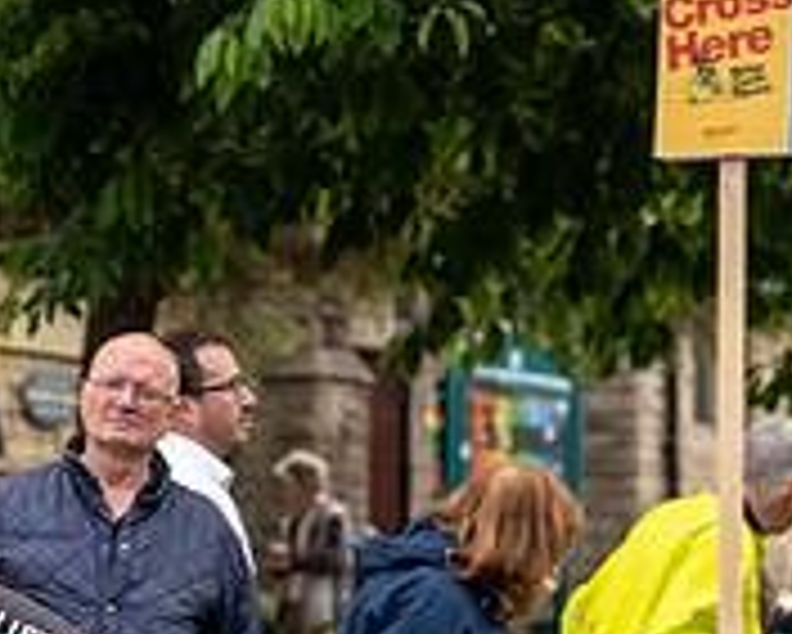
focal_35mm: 217
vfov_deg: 7.1
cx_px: -158
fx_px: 5089
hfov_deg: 8.8
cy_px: 555
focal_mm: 70
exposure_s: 1/1000
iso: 400
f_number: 3.2
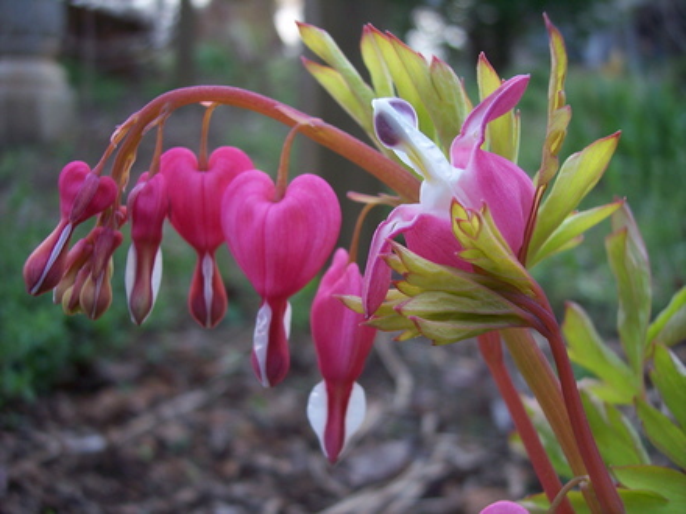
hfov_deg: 47.9
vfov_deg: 36.8
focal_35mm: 39
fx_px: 773
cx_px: 343
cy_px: 257
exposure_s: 1/125
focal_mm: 8
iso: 100
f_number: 3.4
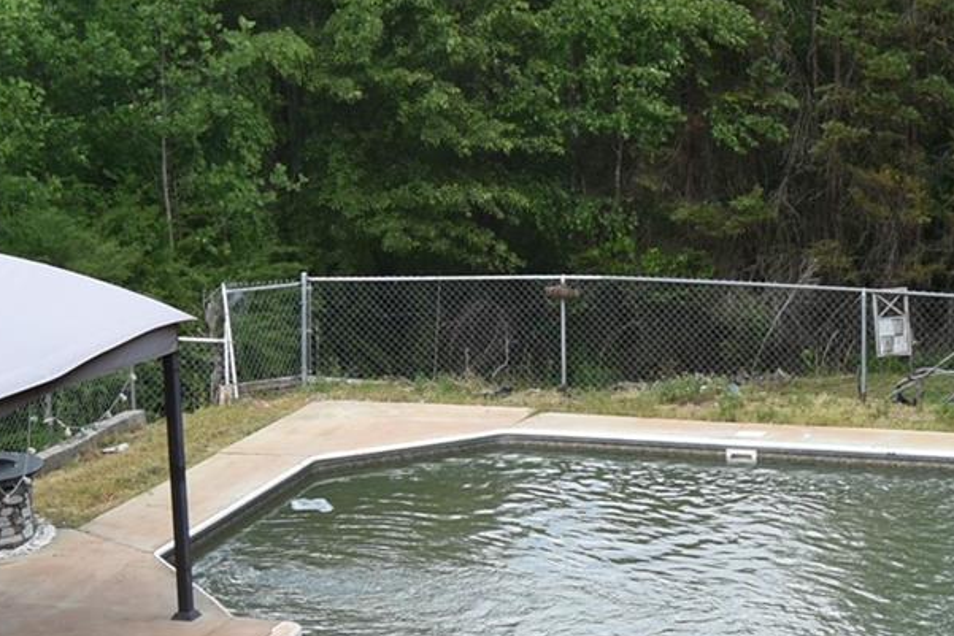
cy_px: 383
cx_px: 840
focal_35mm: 92
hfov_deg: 21.7
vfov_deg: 14.9
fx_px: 2438
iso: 220
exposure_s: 1/250
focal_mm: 18
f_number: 5.6
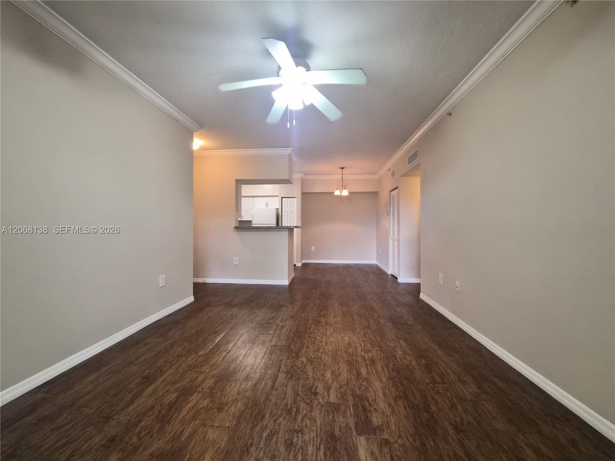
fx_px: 231
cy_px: 230
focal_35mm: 13
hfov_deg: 106.2
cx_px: 308
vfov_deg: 89.9
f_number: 2.2
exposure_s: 1/60
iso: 200
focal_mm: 1.7
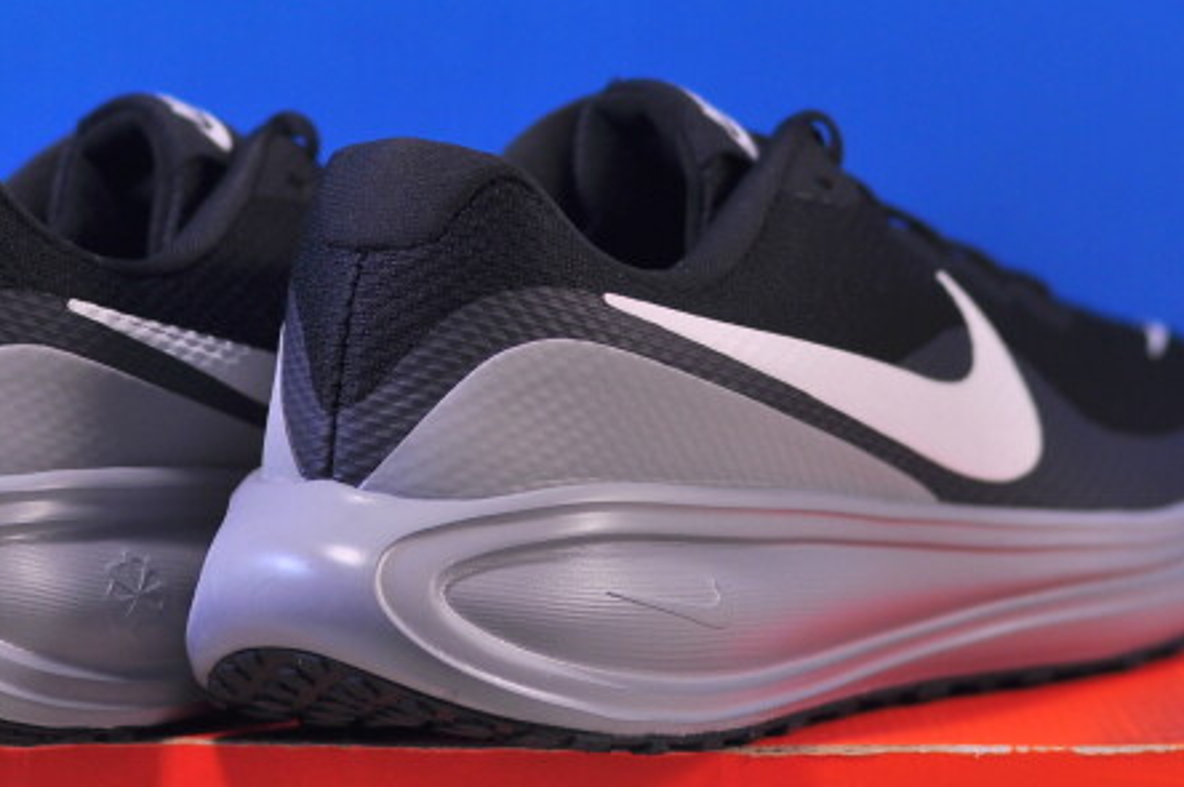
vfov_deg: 10.1
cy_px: 172
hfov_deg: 15.2
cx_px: 461
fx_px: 4435
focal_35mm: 135
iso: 250
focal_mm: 50
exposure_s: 1/320
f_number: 2.5
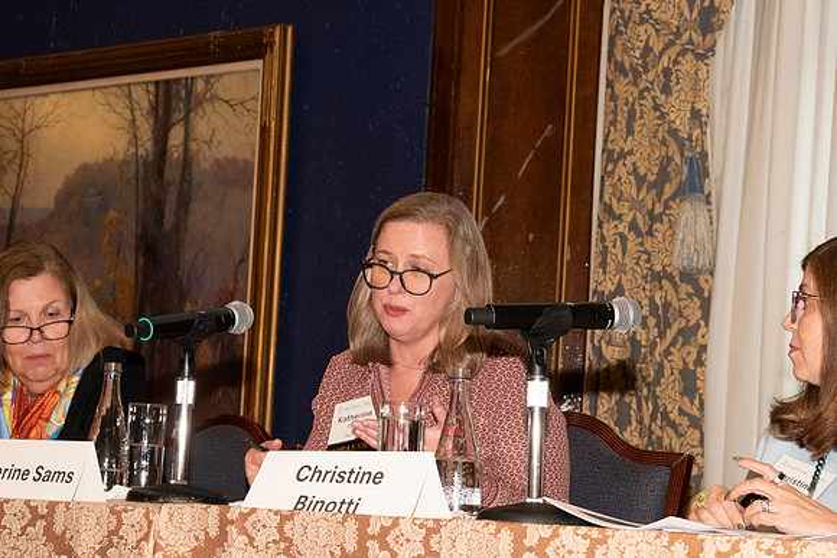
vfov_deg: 12.7
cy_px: 279
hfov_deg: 18.9
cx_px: 418
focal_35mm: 108
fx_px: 2511
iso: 6400
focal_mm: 72
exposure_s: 1/100
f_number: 10
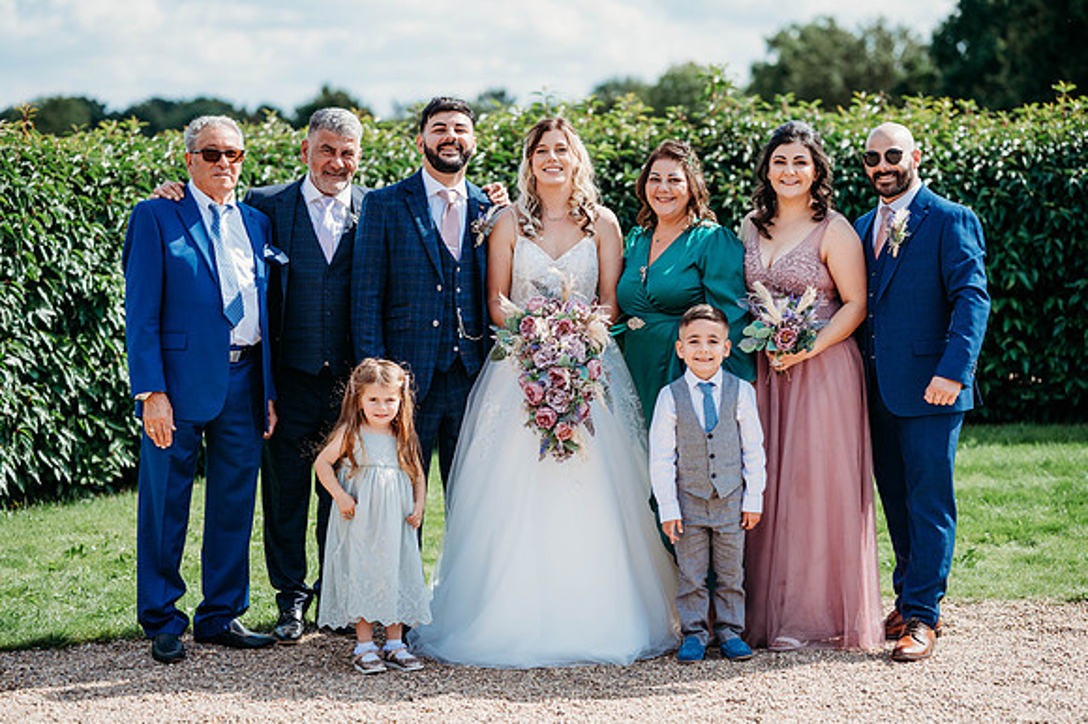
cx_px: 544
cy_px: 362
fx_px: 2567
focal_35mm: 85
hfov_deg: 23.9
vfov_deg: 16.1
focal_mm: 85
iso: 100
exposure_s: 1/1250
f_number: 2.5
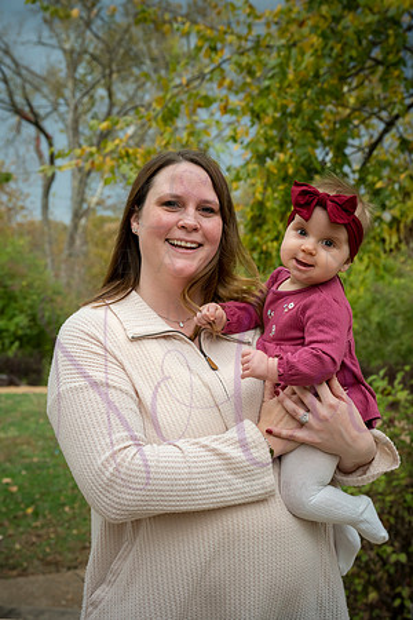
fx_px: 895
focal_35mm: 52
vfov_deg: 38.2
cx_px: 206
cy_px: 310
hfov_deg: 26.0
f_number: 6.3
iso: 400
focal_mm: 52
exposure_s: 1/500
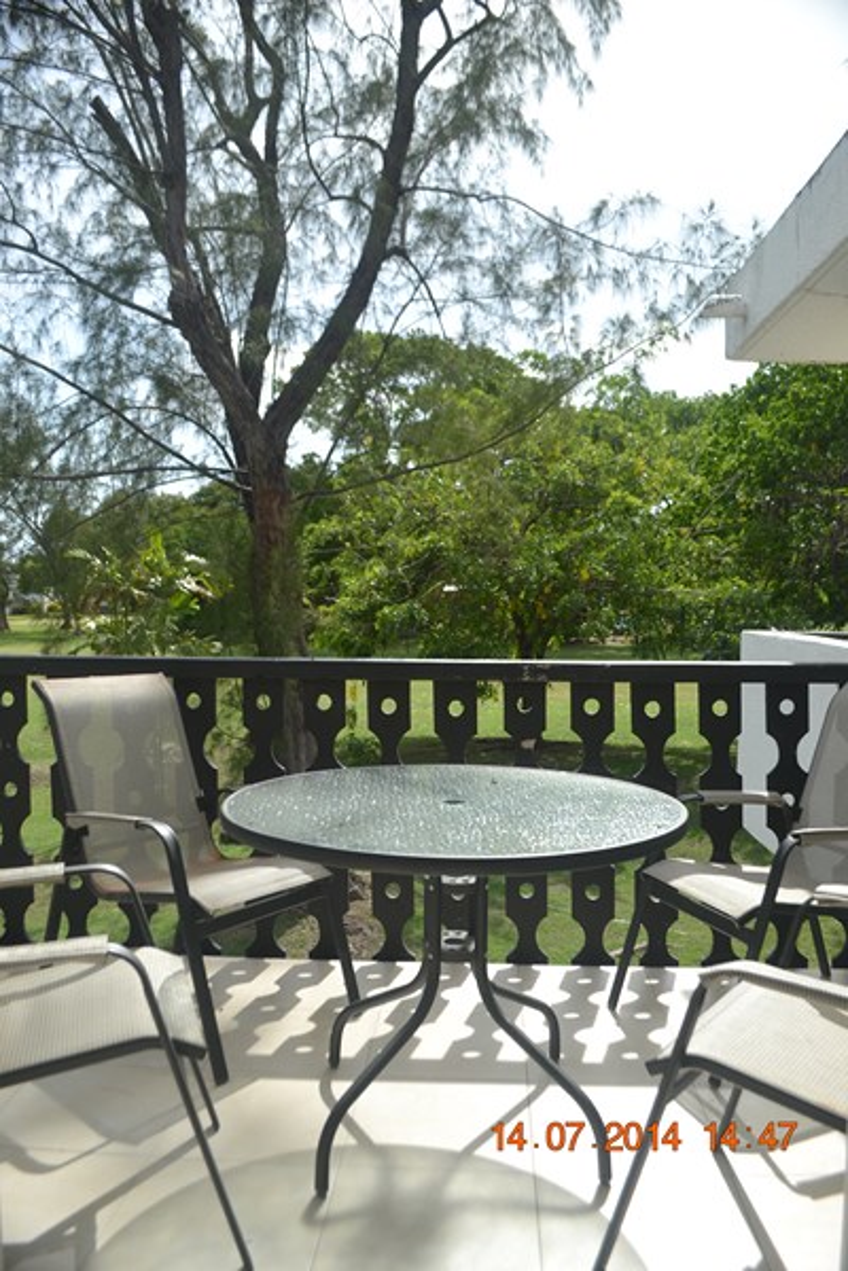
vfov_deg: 67.4
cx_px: 424
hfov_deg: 47.9
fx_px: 954
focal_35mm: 27
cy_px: 636
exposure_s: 1/200
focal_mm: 18
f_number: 5
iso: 100
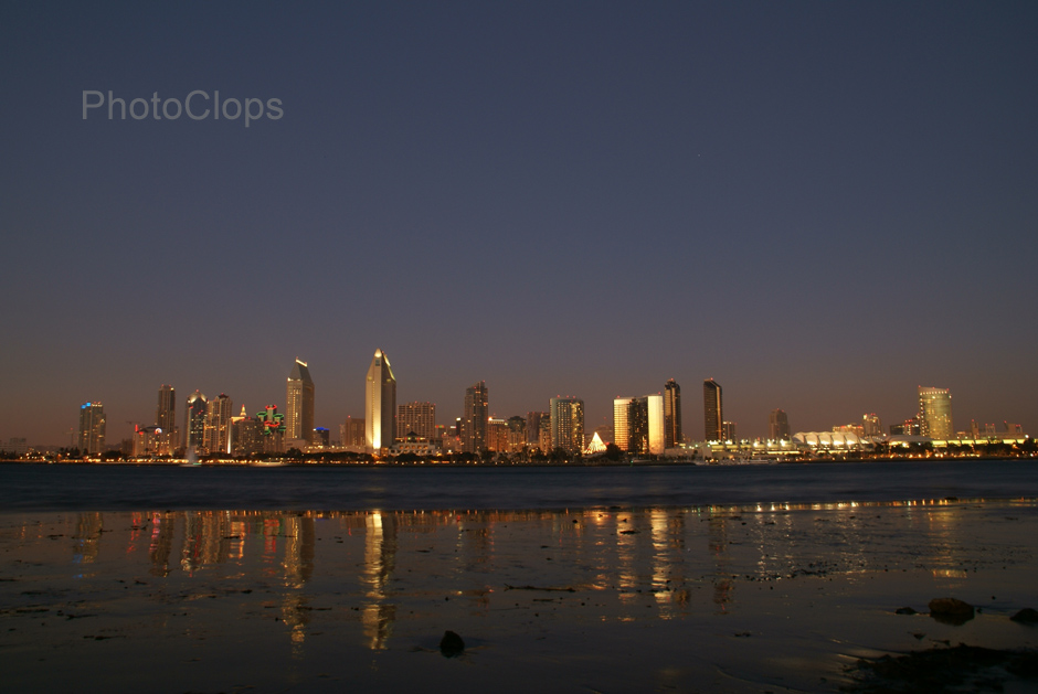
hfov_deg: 67.3
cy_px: 347
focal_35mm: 27
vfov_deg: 48.0
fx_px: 779
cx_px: 519
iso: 100
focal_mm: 18
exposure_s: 6
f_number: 9
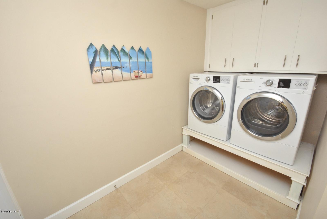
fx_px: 136
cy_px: 110
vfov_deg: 77.5
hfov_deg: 100.3
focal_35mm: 15
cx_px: 164
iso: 800
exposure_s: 1/200
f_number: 18
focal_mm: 10
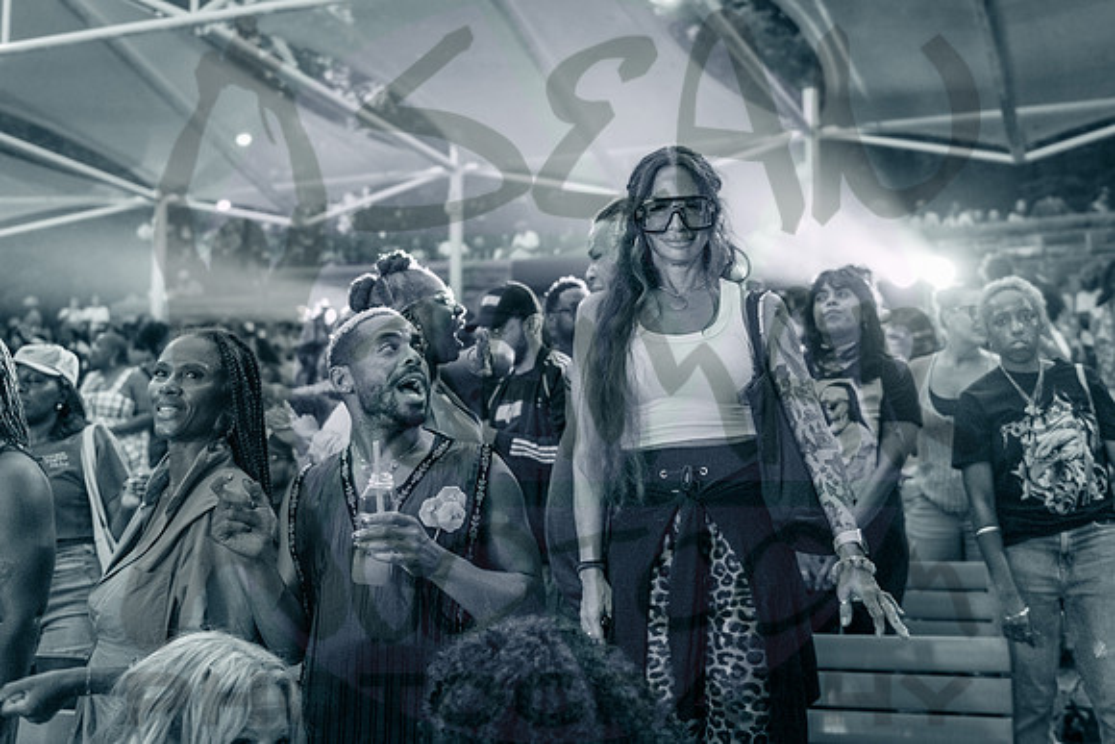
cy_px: 342
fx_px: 1318
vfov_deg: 31.5
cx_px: 606
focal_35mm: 43
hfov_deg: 45.8
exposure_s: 1/125
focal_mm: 34
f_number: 2.8
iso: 5000
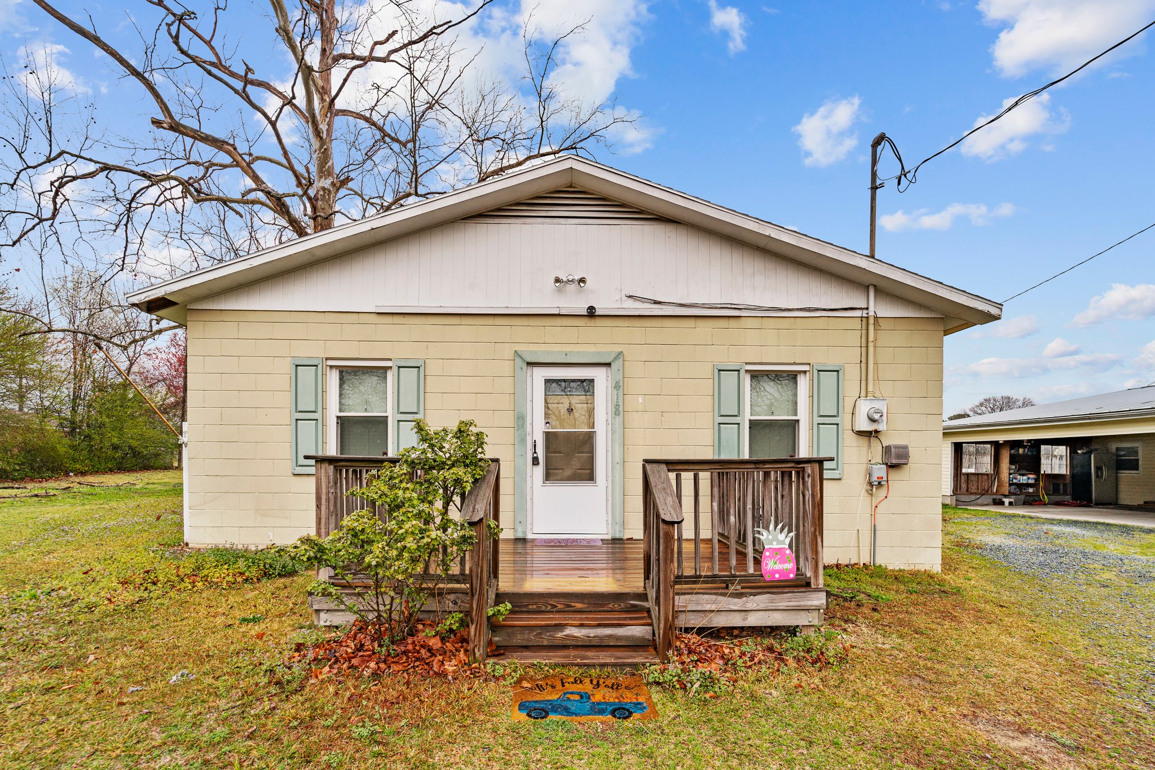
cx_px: 578
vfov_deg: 81.2
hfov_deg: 104.3
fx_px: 449
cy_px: 385
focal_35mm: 14
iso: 160
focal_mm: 14
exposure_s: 1/125
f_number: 6.3
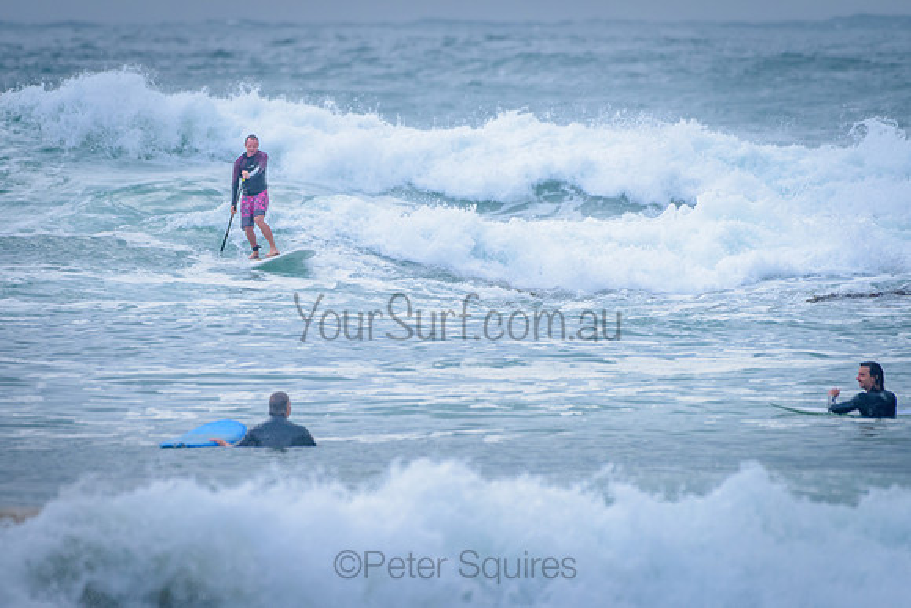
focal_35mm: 760
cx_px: 332
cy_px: 273
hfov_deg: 2.7
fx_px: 19243
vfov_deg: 1.8
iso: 800
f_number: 5.6
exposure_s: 1/2000
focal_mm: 500
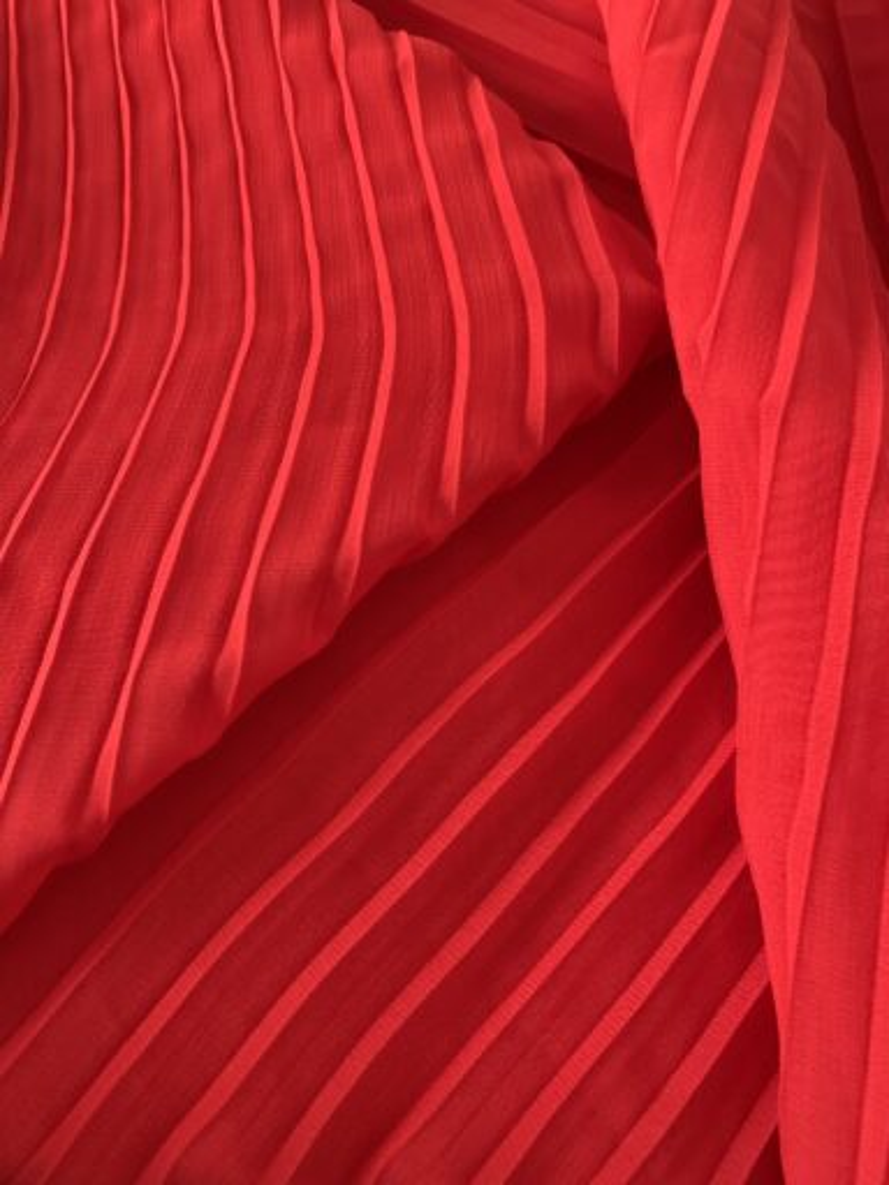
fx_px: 890
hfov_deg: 53.1
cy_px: 592
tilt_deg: -66.6
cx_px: 444
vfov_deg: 67.3
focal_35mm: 26
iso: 500
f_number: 1.8
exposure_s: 1/30
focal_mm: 4.25
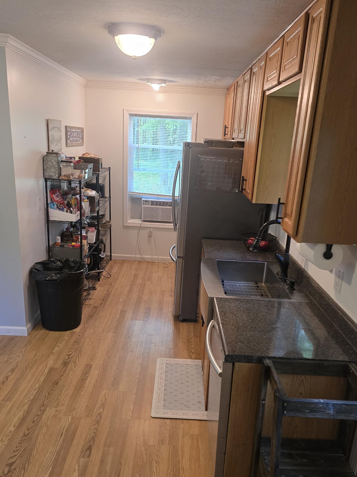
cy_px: 267
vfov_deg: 61.5
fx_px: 399
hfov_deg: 48.2
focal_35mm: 29
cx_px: 173
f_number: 1.7
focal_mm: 6.3
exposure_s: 1/120
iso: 400
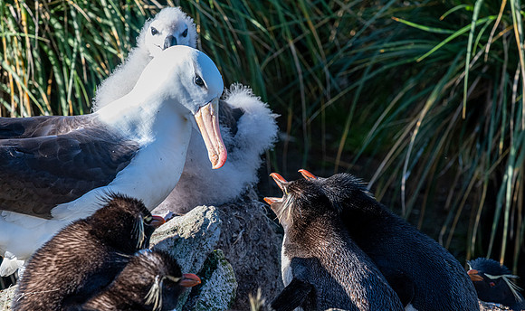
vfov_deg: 3.4
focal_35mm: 370
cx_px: 293
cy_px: 208
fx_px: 5213
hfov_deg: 5.8
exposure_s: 1/640
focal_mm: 300
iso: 800
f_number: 8
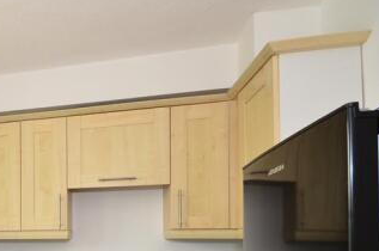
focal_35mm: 31
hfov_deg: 50.6
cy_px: 233
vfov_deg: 38.7
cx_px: 13
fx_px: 326
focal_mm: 10
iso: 400
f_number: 10
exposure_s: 1/1.6
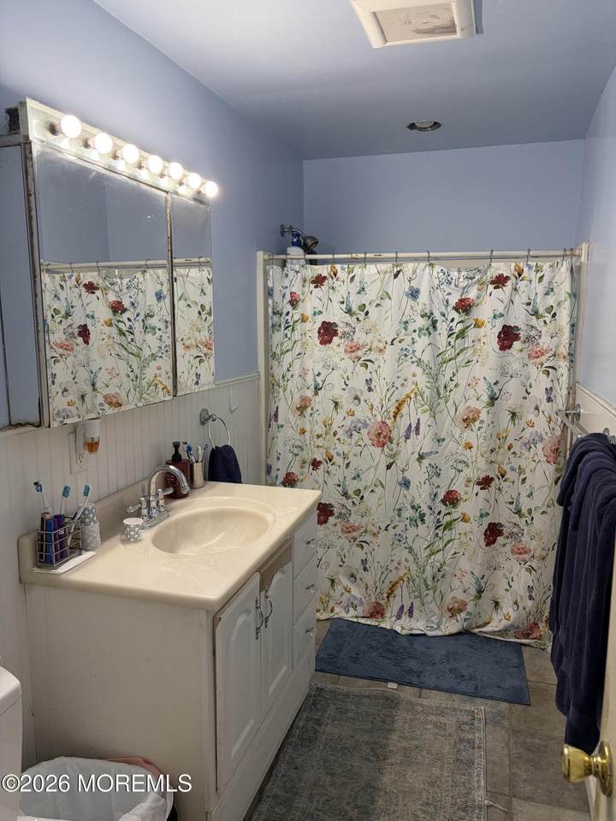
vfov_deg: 67.3
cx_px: 308
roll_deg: -0.2
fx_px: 617
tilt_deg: -8.3
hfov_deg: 53.1
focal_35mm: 26
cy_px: 410
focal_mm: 5.96
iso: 125
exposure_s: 1/163
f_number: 1.6
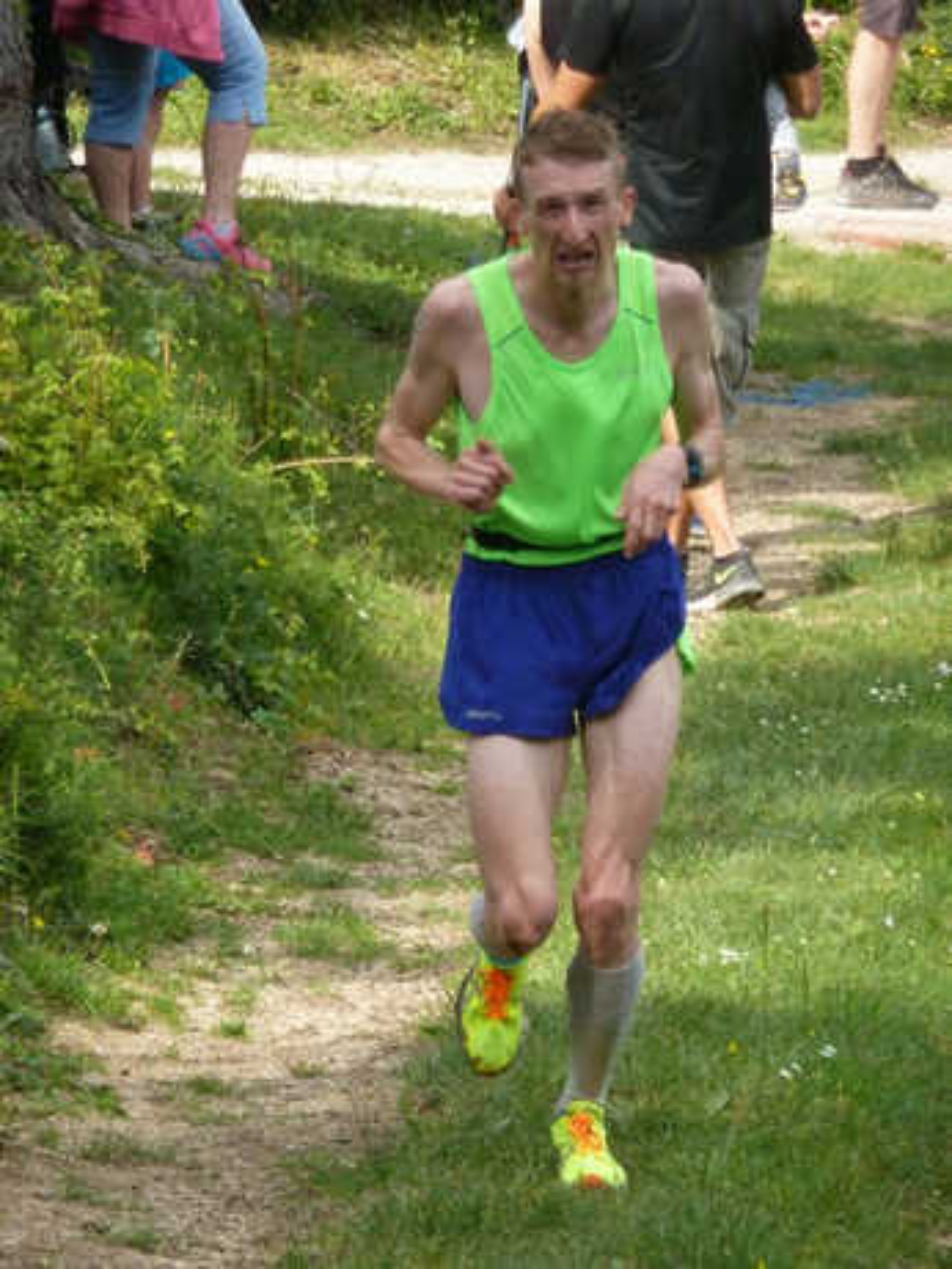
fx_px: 17593
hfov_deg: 3.1
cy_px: 634
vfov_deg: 4.1
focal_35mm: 480
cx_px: 476
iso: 320
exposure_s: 1/250
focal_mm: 68.8
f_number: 5.9
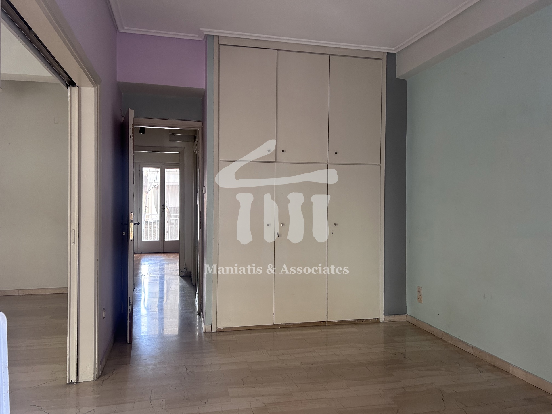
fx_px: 415
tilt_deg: -0.9
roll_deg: -0.4
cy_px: 207
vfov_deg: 53.1
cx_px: 276
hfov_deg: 67.3
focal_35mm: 26
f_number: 1.5
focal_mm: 5.7
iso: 200
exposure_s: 1/60
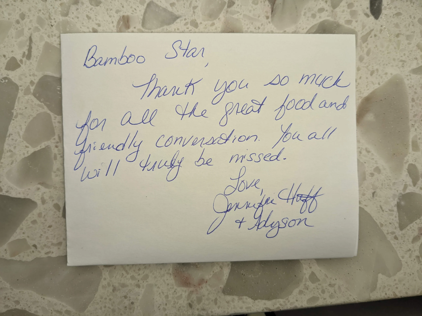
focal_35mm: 27
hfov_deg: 65.3
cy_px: 158
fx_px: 329
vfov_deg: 51.4
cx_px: 211
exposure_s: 1/123
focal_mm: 4.38
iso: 55
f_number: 1.73
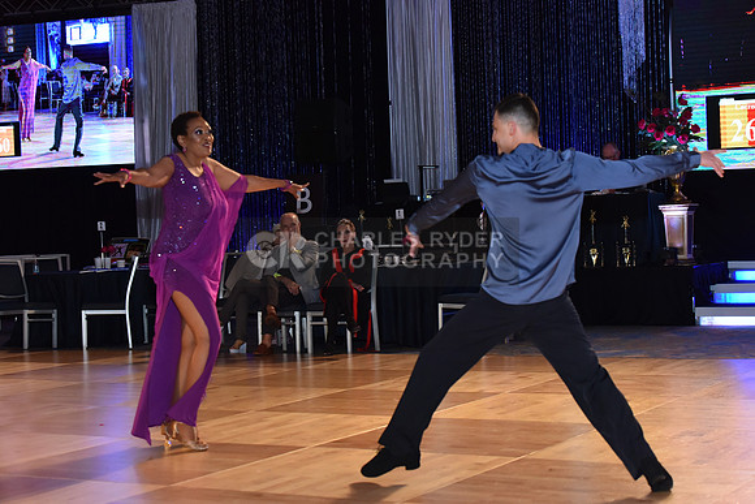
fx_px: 1468
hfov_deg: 28.8
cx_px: 378
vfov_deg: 19.5
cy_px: 252
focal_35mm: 70
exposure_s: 1/400
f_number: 5
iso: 2000
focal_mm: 70
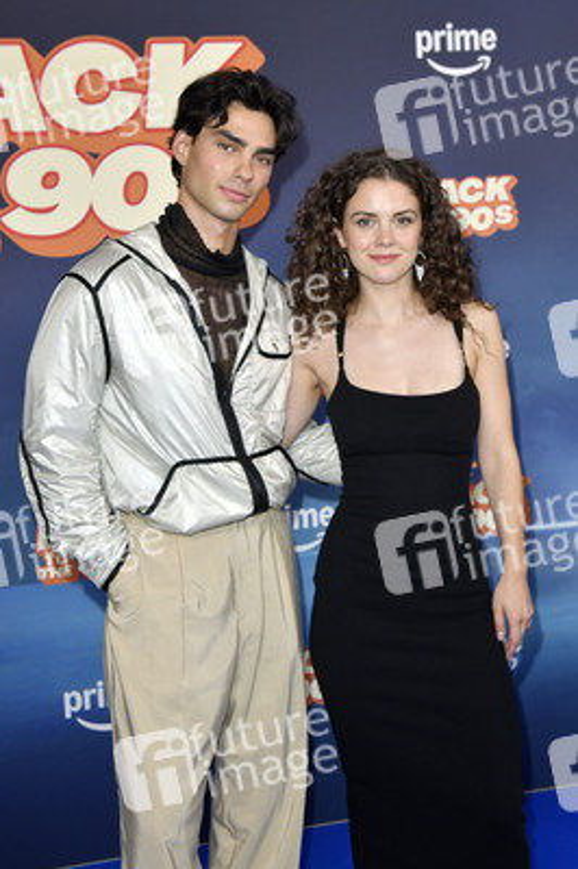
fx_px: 1158
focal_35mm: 48
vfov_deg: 41.1
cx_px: 289
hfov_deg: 28.0
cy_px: 434
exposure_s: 1/200
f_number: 6.3
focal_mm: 48
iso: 800
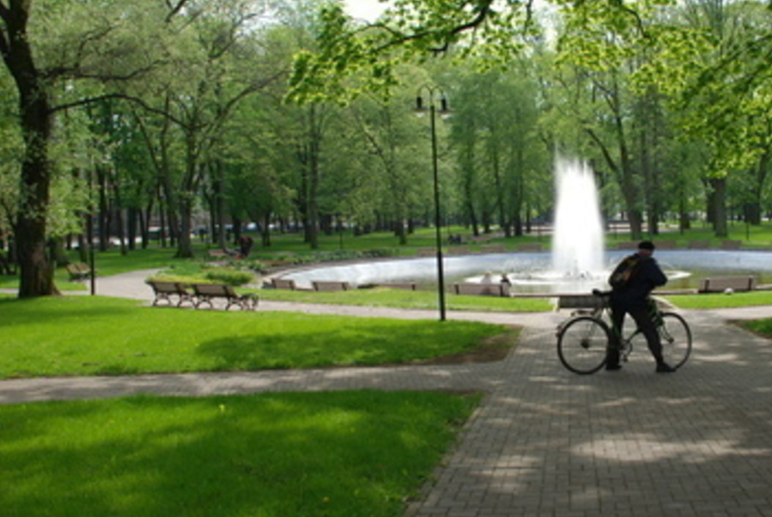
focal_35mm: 47
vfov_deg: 28.7
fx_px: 1009
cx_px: 549
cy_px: 261
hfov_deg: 41.0
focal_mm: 22
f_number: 4
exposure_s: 1/1000
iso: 400
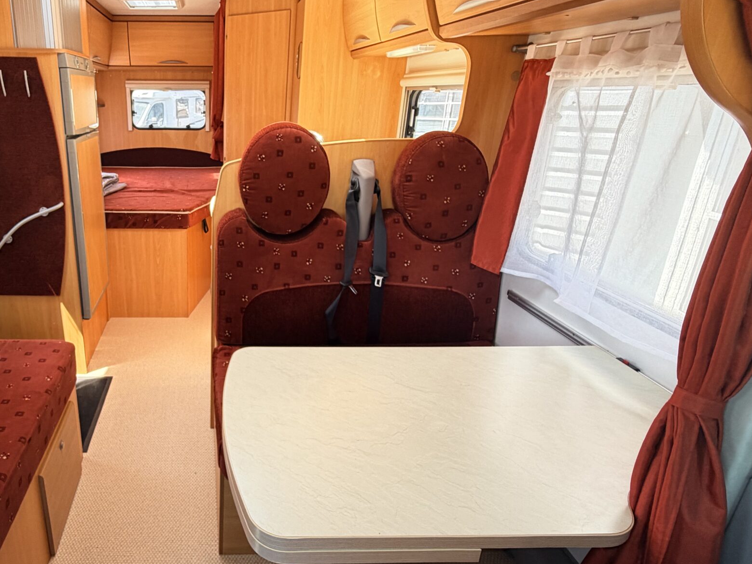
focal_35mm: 23
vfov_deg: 58.9
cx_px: 216
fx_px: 500
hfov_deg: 70.4
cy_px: 275
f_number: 2.2
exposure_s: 1/121
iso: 64
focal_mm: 2.22
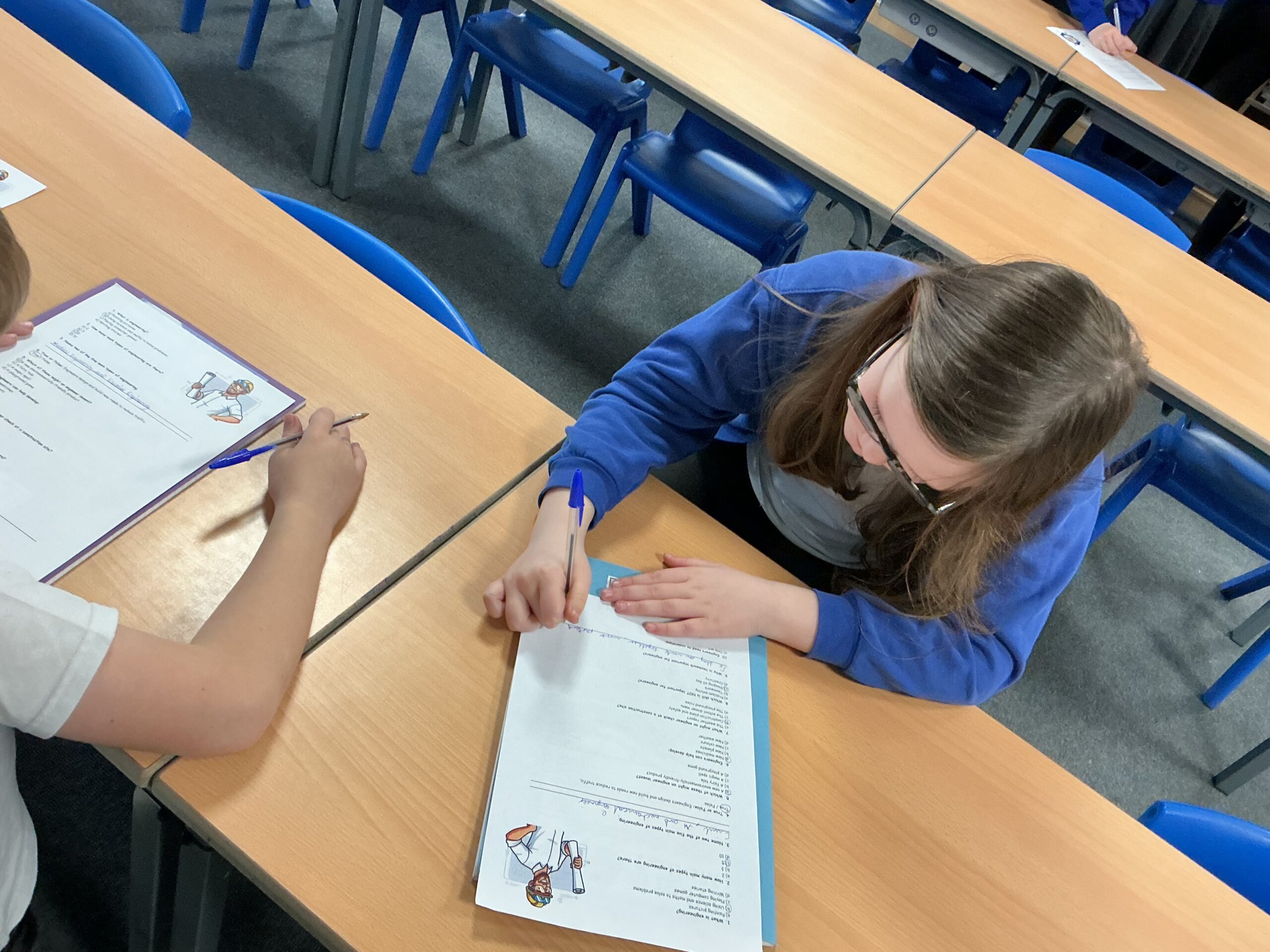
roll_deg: -30.1
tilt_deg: -43.8
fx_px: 1064
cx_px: 635
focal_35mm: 29
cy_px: 476
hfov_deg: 61.7
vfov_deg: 48.2
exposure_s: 1/60
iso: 125
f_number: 1.8
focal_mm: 3
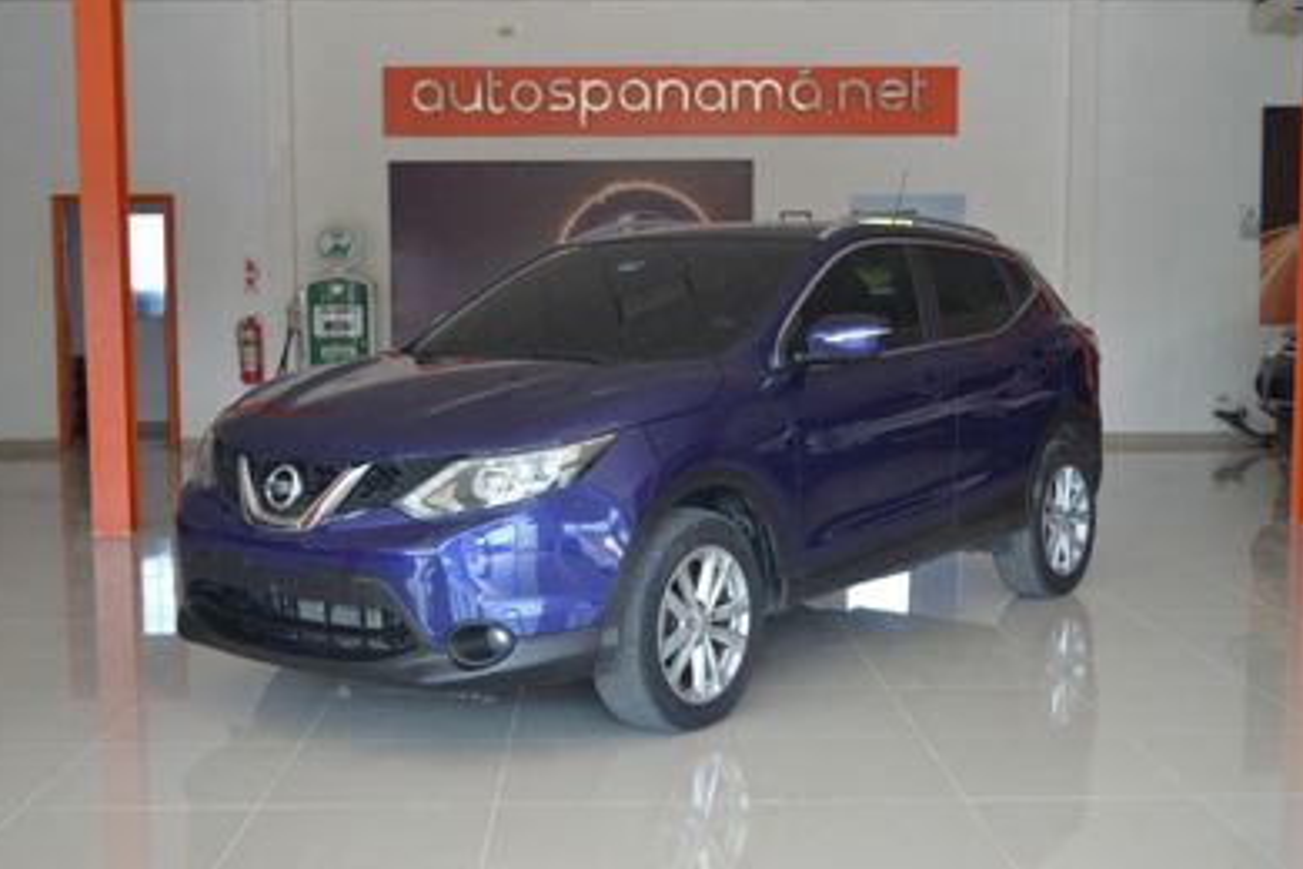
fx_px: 1611
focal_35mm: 45
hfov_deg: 44.0
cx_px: 645
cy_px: 433
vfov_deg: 30.2
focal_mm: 29
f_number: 4.5
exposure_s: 1/250
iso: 500
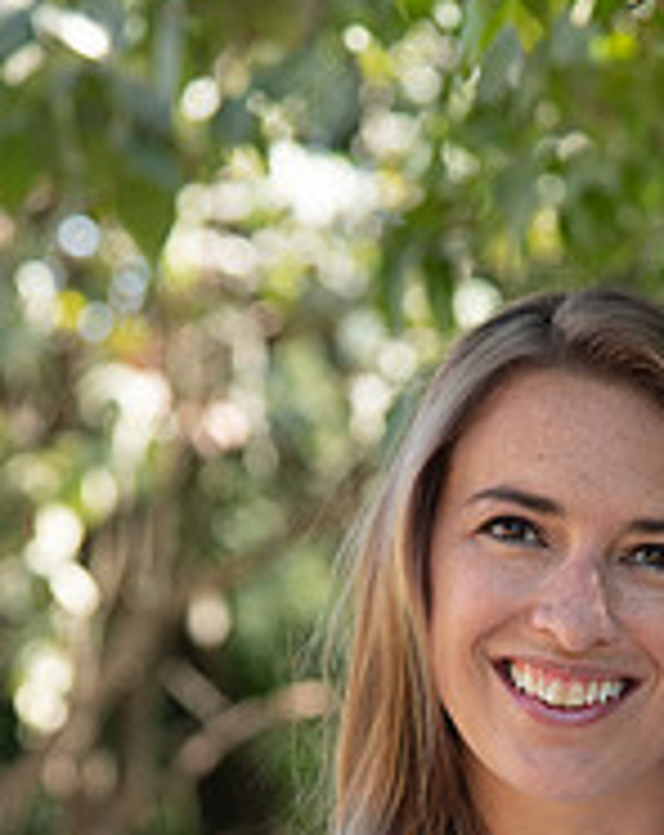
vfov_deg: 8.1
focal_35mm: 239
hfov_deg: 6.4
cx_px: 565
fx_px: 5890
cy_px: 763
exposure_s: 1/320
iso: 400
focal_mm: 105
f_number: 4.5
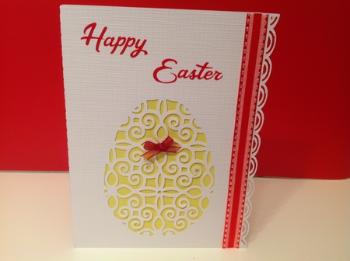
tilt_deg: -16.5
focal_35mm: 35
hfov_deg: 52.7
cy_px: 130
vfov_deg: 40.6
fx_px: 353
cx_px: 175
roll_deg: -3.7
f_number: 2.4
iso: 64
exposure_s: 1/17
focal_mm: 4.28
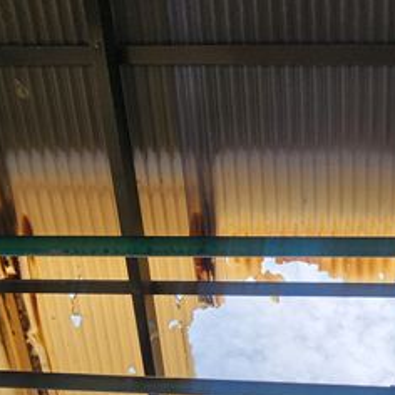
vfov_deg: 44.9
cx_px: 350
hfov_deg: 43.5
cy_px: 316
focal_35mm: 35
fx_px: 452
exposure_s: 1/1632
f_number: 2.2
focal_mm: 2.2
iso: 50
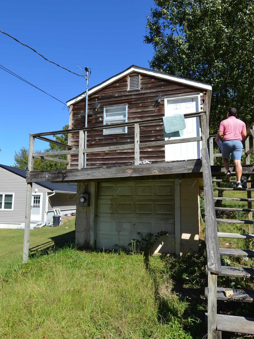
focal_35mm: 22
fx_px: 215
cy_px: 171
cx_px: 137
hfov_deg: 61.0
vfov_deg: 76.4
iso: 100
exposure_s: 1/250
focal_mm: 10
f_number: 8
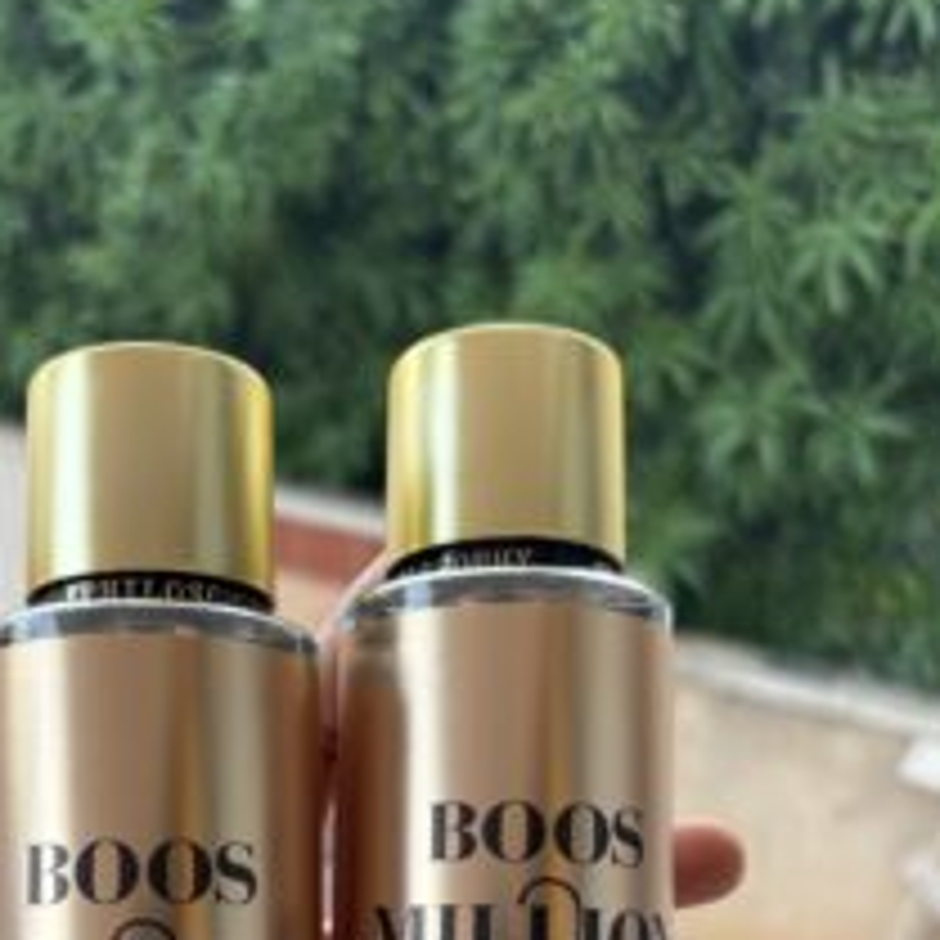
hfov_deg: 37.9
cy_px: 868
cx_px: 310
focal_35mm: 44
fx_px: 1352
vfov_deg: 35.8
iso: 50
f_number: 1.6
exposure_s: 1/345
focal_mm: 5.96
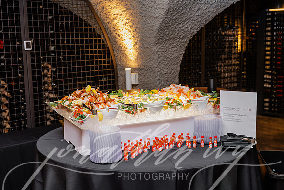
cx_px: 142
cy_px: 95
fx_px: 355
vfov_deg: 29.9
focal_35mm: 45
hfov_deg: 43.6
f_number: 4.5
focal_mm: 45
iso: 2000
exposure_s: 1/200
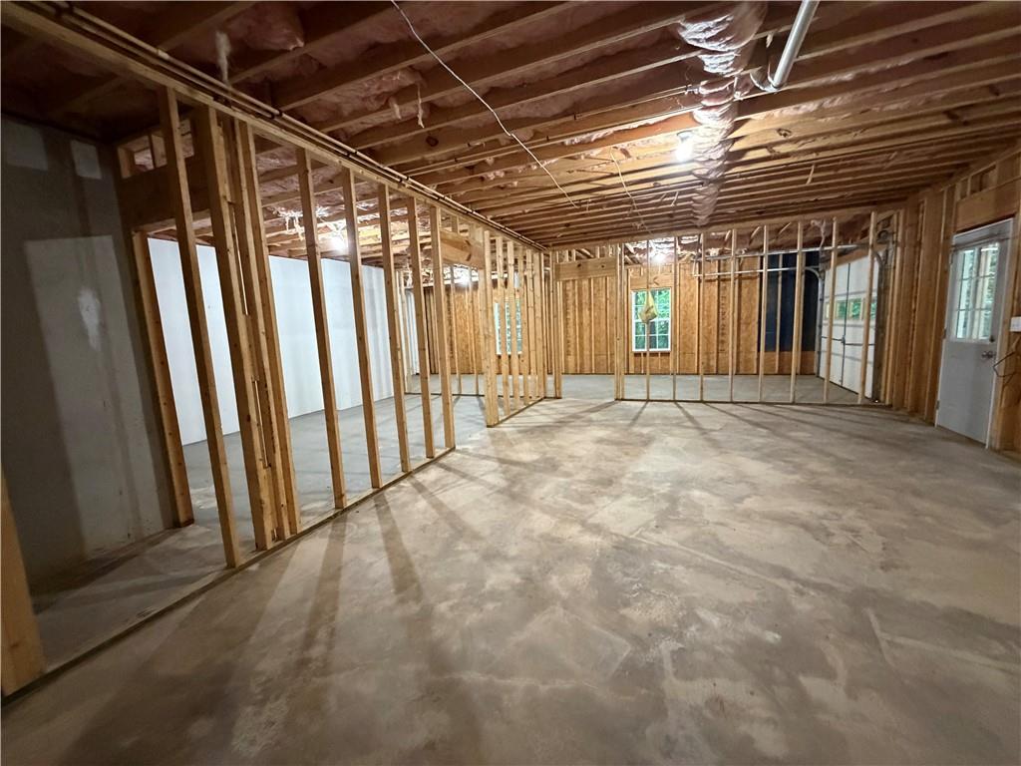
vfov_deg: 85.7
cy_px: 383
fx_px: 413
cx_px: 510
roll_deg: +2.3
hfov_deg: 102.1
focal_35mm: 14
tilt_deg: -7.1
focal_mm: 2.22
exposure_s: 1/60
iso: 1250
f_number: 2.2
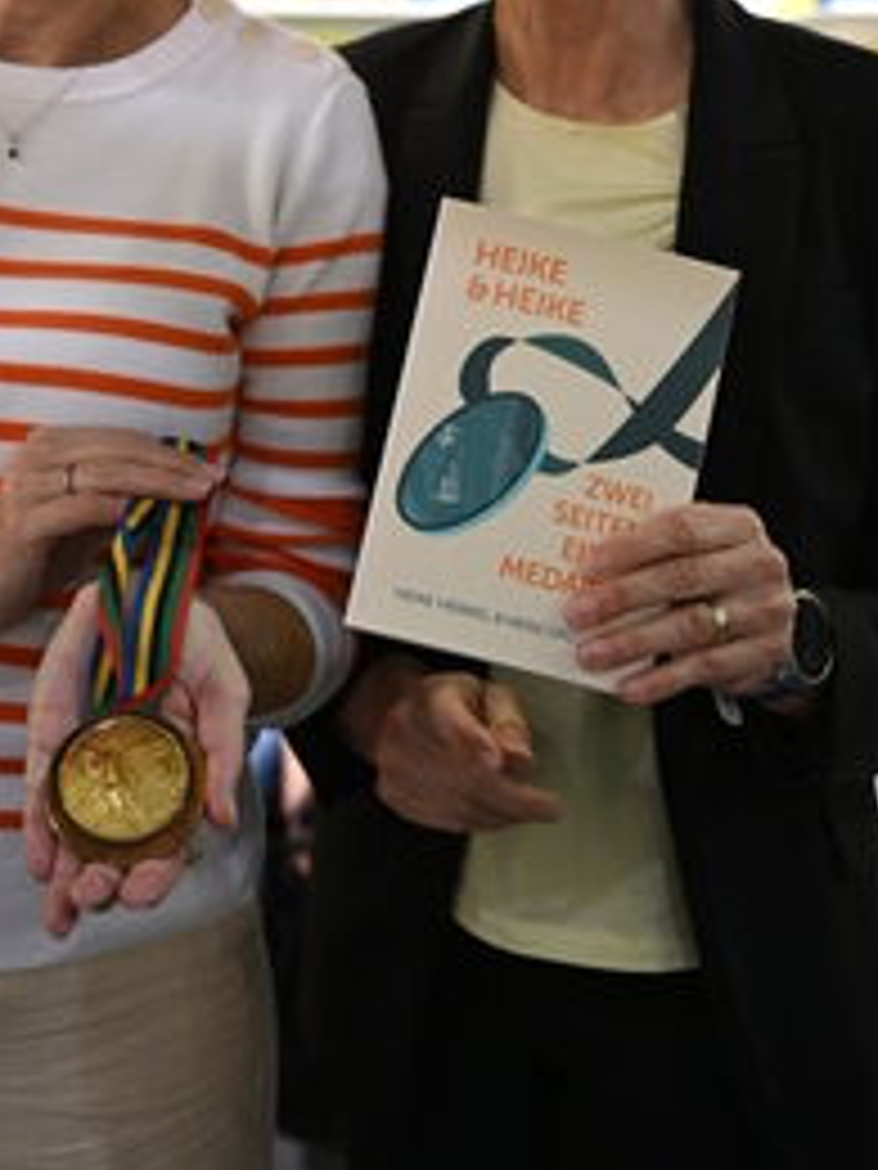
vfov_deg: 30.4
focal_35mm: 62
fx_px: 2094
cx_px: 272
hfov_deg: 23.5
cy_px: 220
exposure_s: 1/80
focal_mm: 33.5
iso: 800
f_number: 2.8
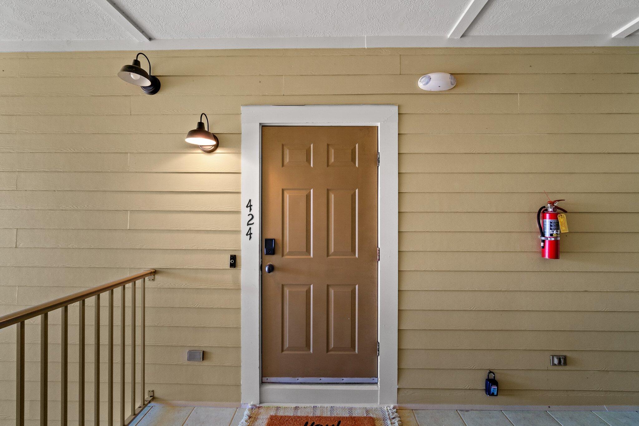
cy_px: 213
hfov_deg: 95.0
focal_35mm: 16
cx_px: 320
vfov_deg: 72.0
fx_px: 293
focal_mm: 11
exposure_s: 1/1.25
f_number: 8
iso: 400
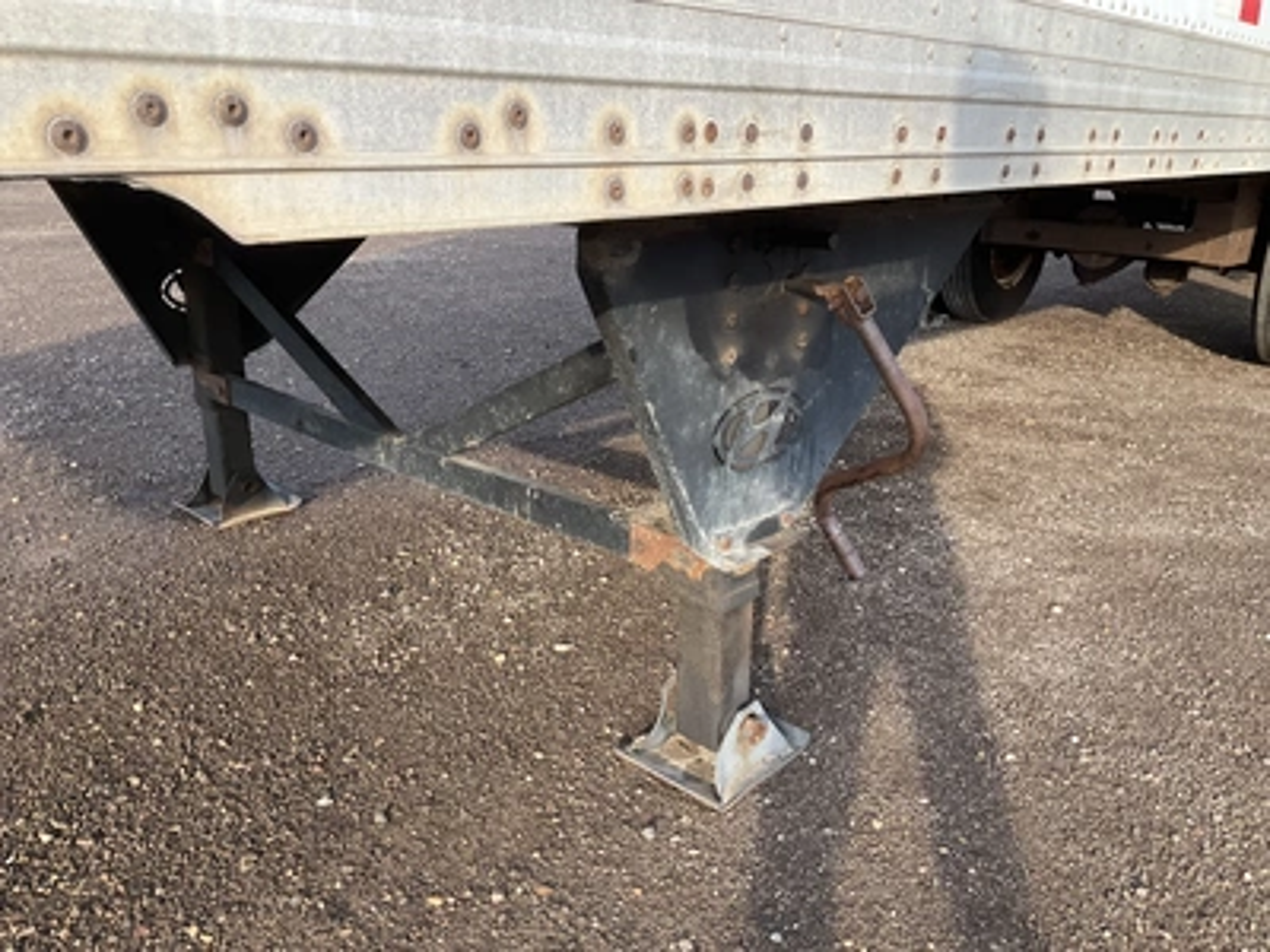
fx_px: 1064
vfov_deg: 48.2
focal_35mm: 29
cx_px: 635
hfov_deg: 61.7
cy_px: 476
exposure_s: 1/280
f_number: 1.8
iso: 25
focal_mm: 3
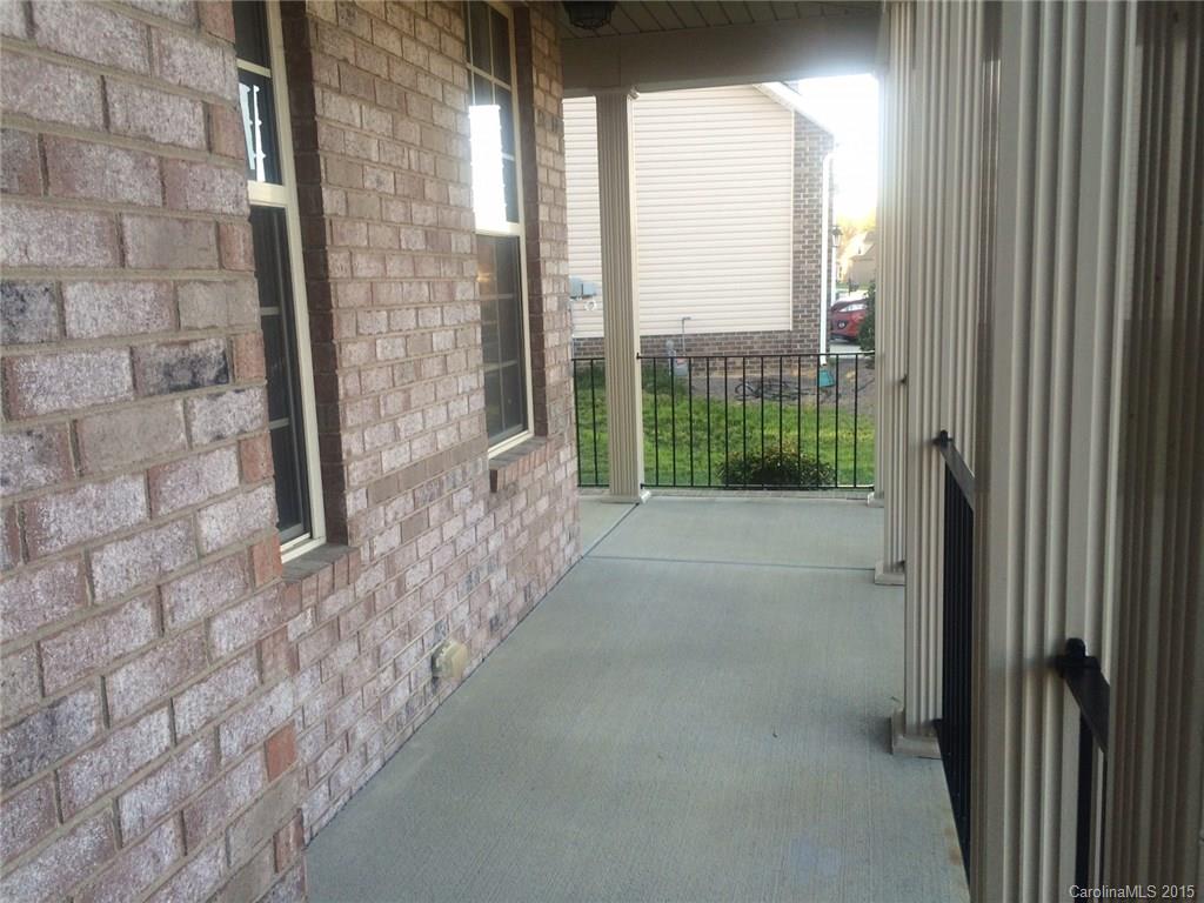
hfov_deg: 60.0
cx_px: 602
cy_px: 452
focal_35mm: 30
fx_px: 1043
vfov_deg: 46.8
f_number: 2.2
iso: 50
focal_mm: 4.12
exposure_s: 1/120
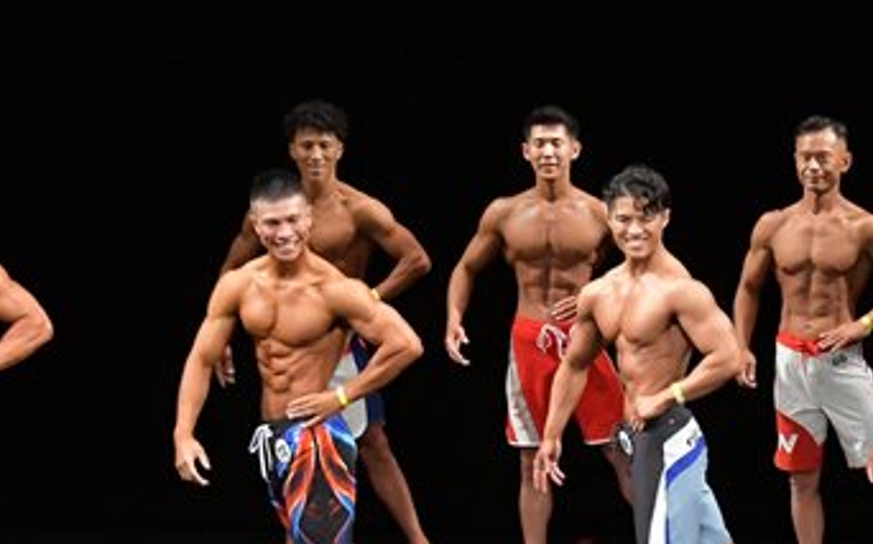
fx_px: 7582
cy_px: 467
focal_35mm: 319
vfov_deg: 4.1
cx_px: 662
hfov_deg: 6.6
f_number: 5.6
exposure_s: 1/400
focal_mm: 92
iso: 3200
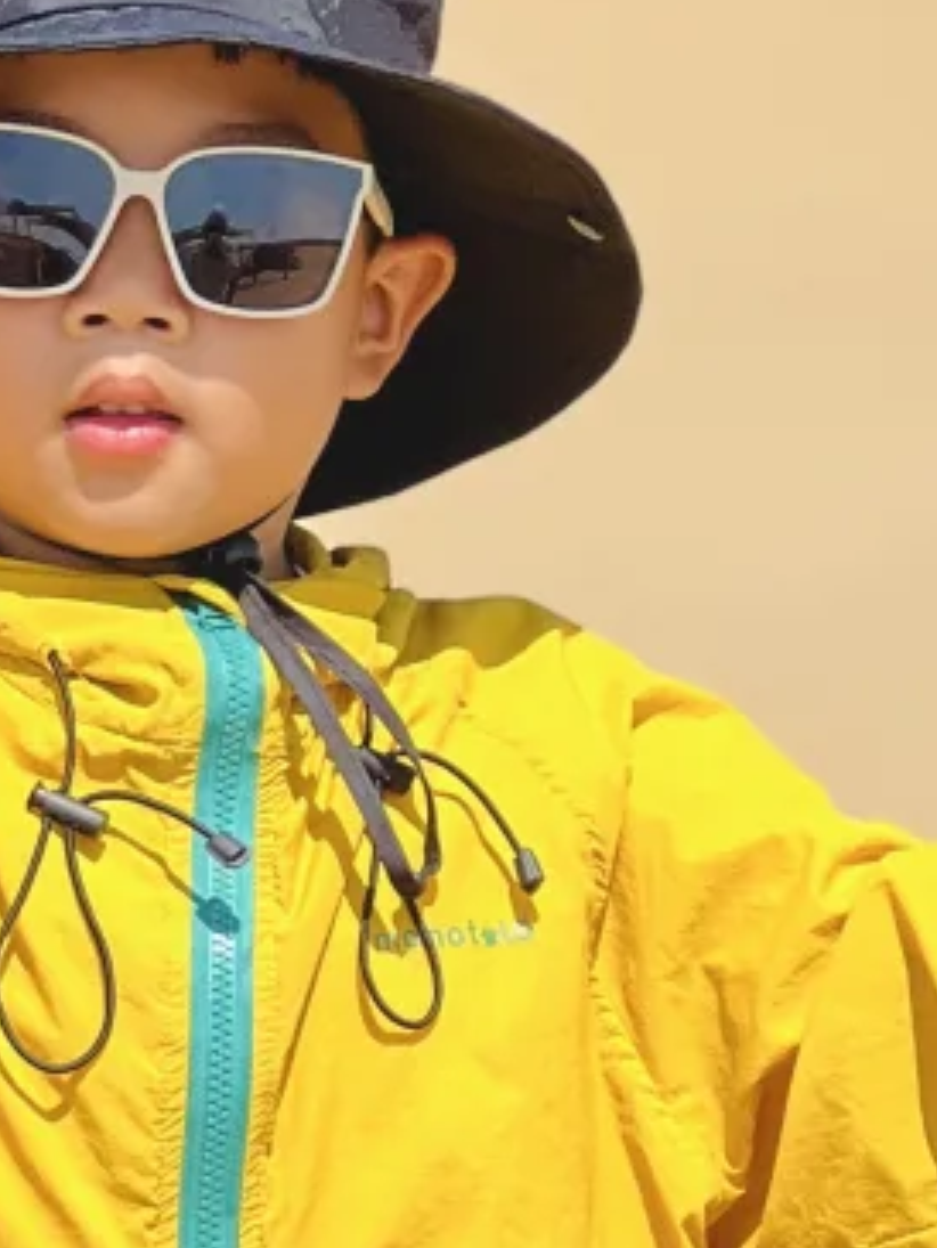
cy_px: 646
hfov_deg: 4.9
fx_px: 10965
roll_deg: +1.6
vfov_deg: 6.5
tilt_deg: -4.4
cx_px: -116
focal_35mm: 304
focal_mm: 9
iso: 32
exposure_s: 1/742
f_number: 2.8
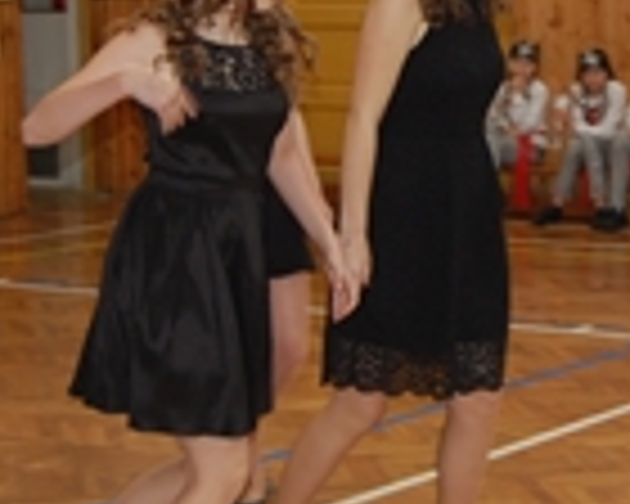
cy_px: 144
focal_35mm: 131
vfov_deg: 11.8
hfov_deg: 14.5
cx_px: 572
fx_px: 2443
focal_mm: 26
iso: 400
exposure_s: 1/60
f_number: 4.2
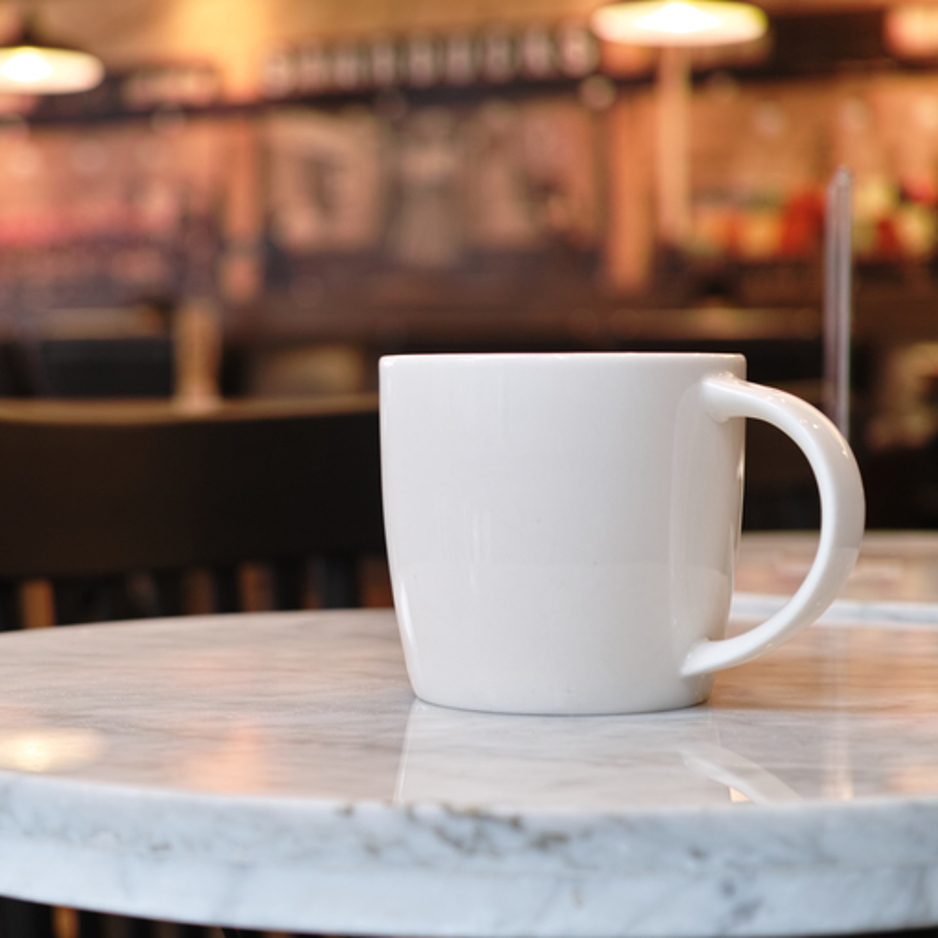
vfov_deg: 23.1
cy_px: 474
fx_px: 2299
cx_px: 278
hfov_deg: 22.9
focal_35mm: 75
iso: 100
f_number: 2.8
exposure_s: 1/13
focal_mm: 30
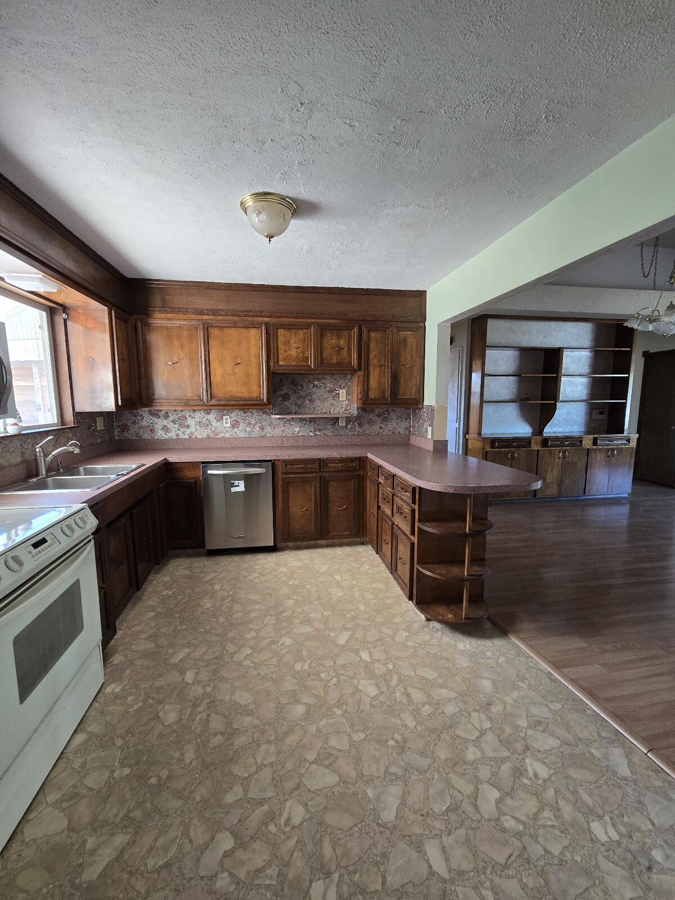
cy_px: 450
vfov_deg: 106.2
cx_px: 338
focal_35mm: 13
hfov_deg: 89.9
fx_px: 338
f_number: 2.2
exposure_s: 1/60.2
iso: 200
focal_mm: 2.2
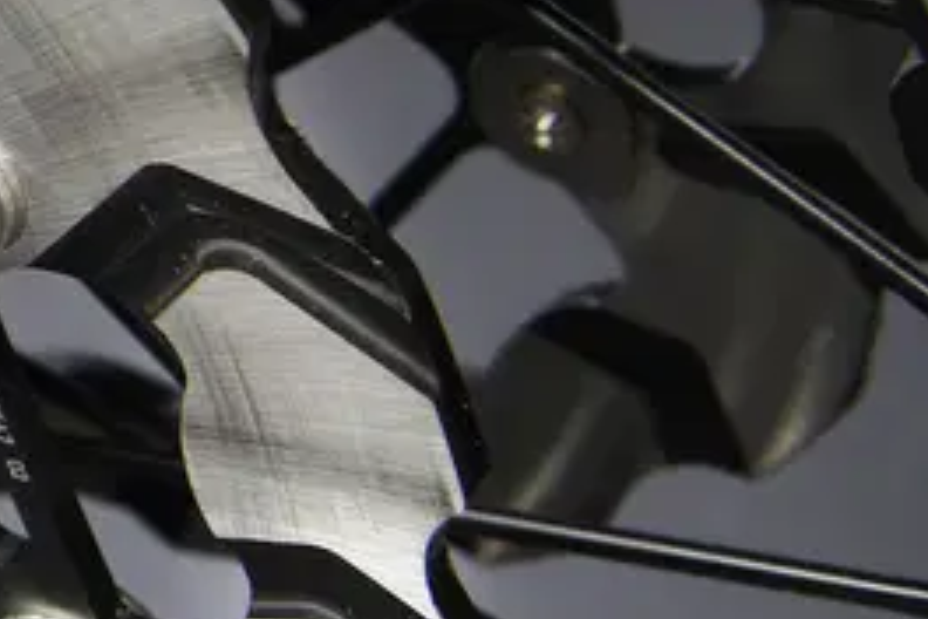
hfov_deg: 10.4
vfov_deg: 7.5
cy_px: 100
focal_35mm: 182
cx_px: -953
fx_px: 4691
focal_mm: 40
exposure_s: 1/100
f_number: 7.1
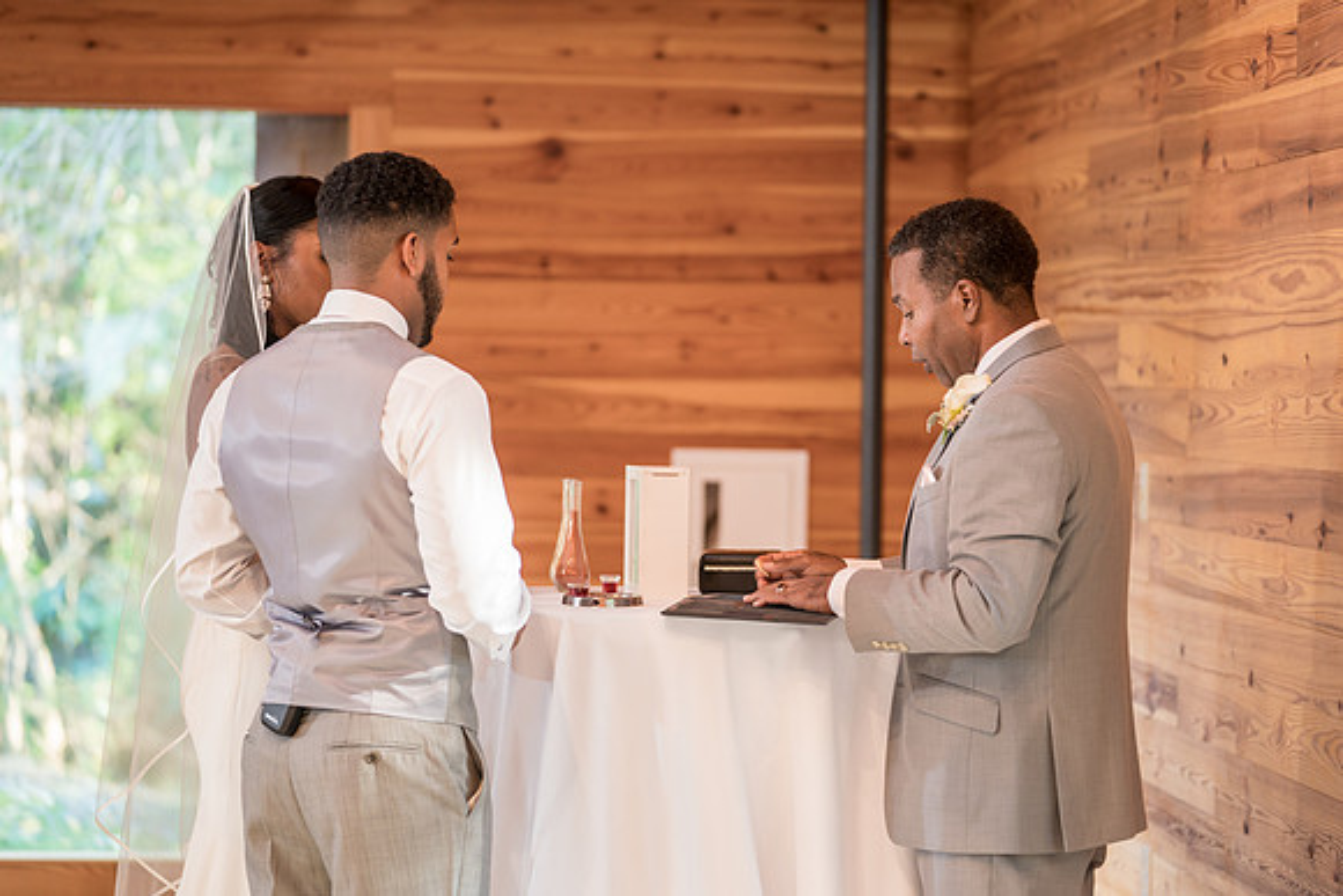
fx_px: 3806
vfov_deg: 13.4
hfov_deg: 20.0
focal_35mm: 102
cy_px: 448
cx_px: 672
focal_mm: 102
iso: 800
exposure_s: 1/100
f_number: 2.8
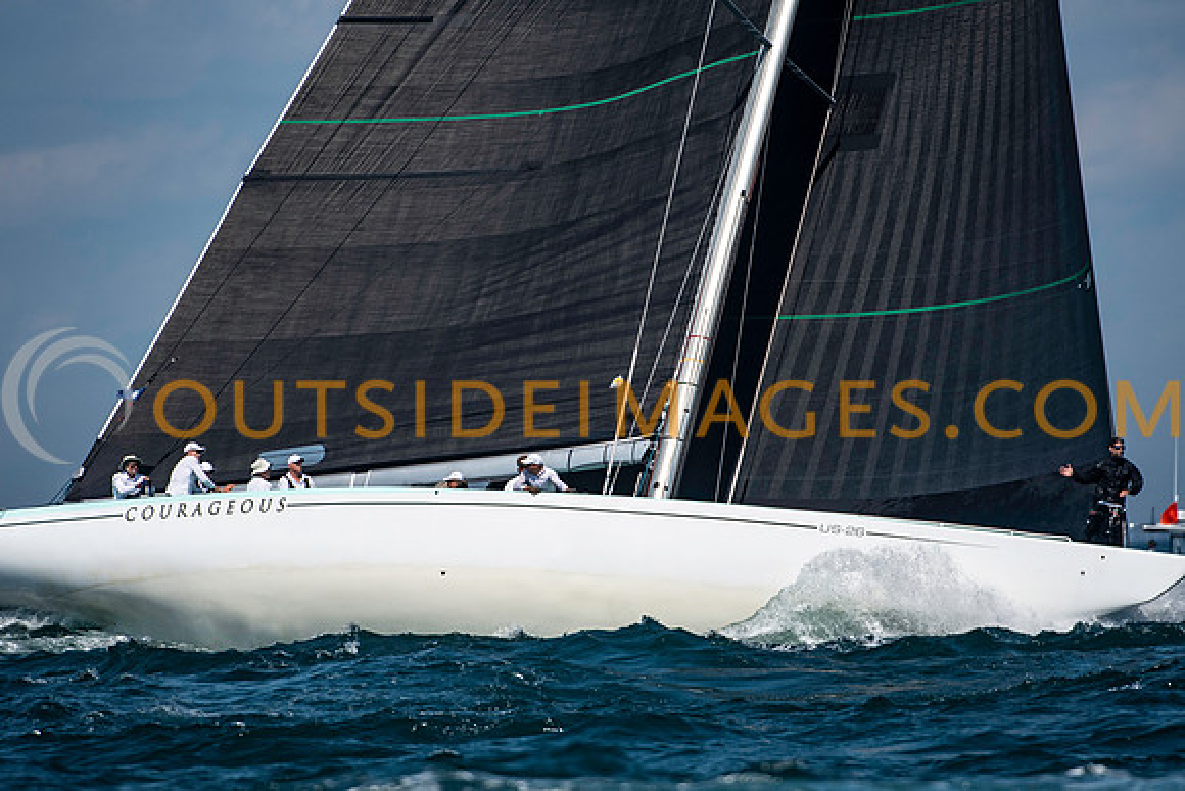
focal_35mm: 600
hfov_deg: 3.4
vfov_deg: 2.3
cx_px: 592
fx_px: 19754
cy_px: 396
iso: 400
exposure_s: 1/4000
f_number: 5
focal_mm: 400
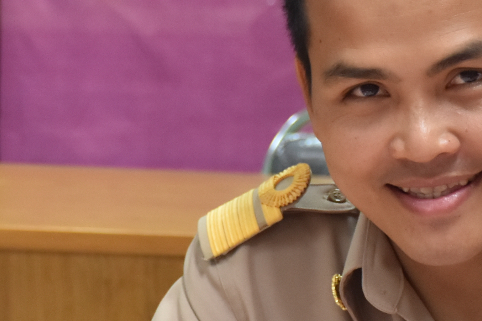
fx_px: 3240
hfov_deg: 8.5
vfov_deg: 5.7
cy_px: 225
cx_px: 114
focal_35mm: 242
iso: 640
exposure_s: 1/60
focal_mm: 42
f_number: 4.5
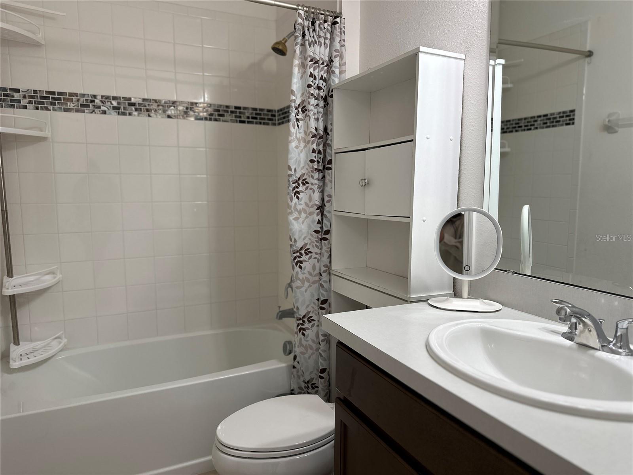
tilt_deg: -6.7
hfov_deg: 71.6
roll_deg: +0.0
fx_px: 439
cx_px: 316
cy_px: 238
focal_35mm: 24
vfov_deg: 56.8
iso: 160
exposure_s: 1/120
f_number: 1.78
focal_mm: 6.86
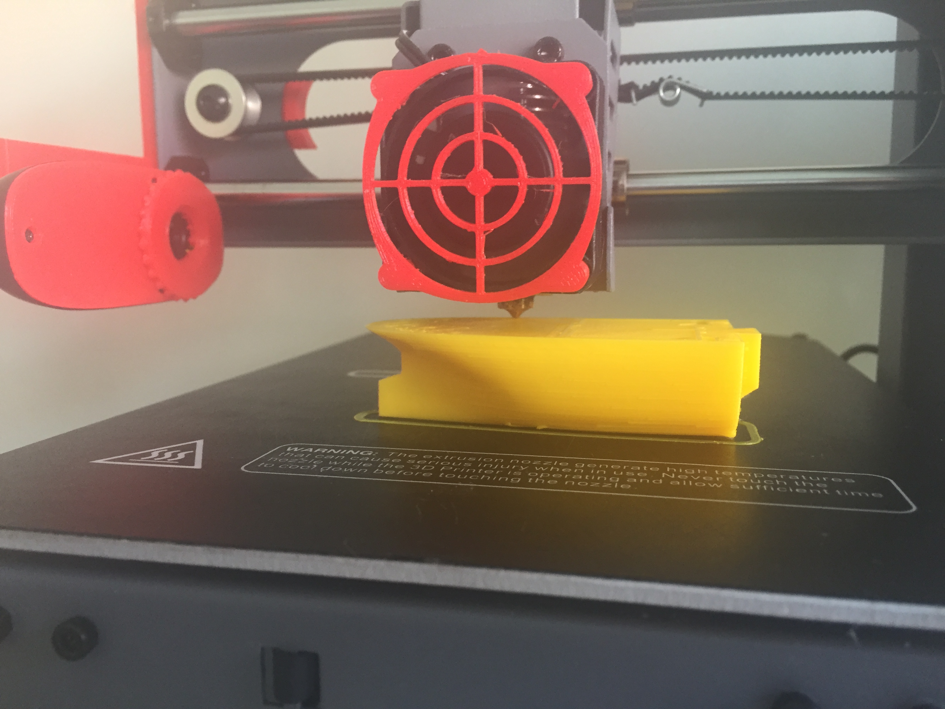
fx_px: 792
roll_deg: -0.4
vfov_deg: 48.2
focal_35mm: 29
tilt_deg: -6.2
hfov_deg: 61.7
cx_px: 472
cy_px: 354
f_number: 2.2
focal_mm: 4.15
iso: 160
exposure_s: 1/33
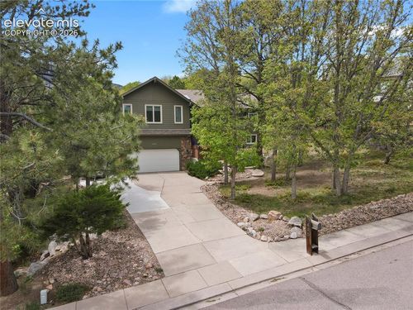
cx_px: 206
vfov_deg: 56.8
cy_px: 155
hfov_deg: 71.6
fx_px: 286
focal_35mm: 24
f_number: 2.8
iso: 100
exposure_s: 1/320
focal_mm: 4.5
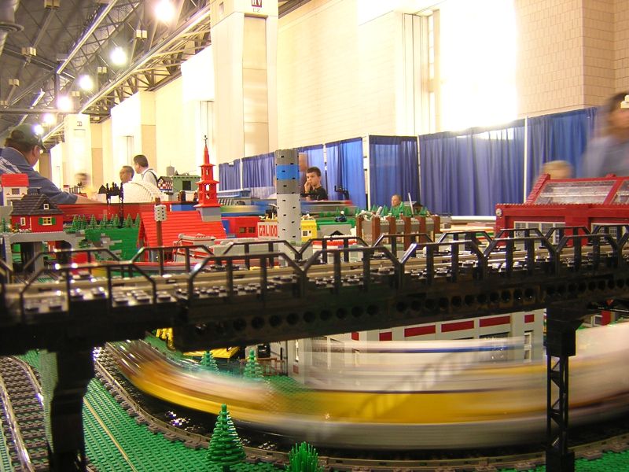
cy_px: 236
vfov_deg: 39.7
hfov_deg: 51.4
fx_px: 654
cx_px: 314
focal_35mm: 36
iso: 100
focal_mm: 4.7
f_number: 2.6
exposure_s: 1/3.8
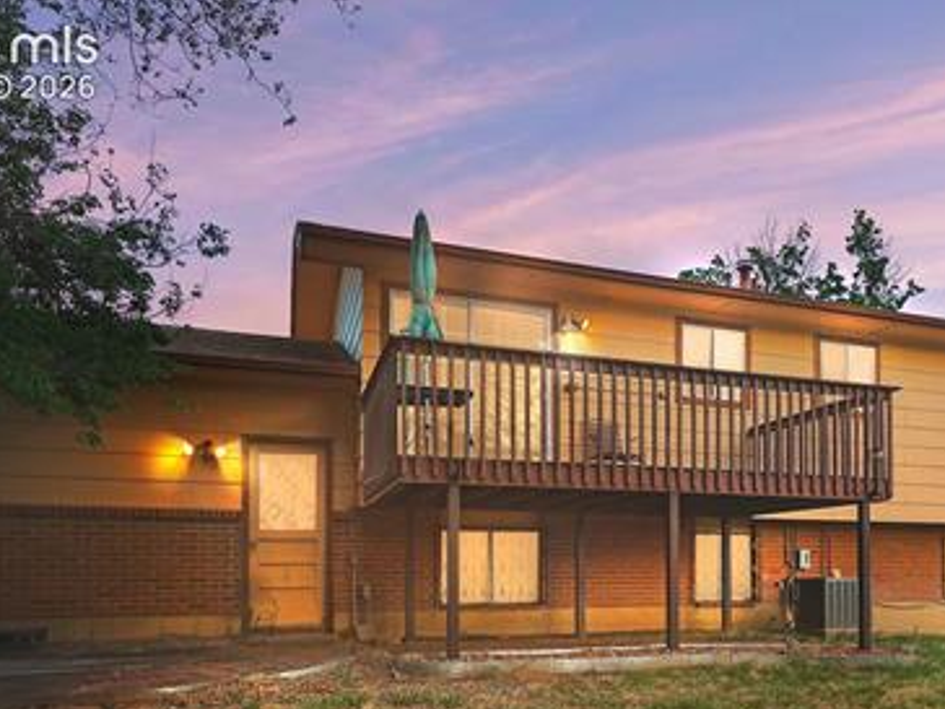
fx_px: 760
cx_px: 613
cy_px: 509
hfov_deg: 62.5
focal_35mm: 28
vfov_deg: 48.5
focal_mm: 11
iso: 200
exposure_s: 1/80
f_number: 8
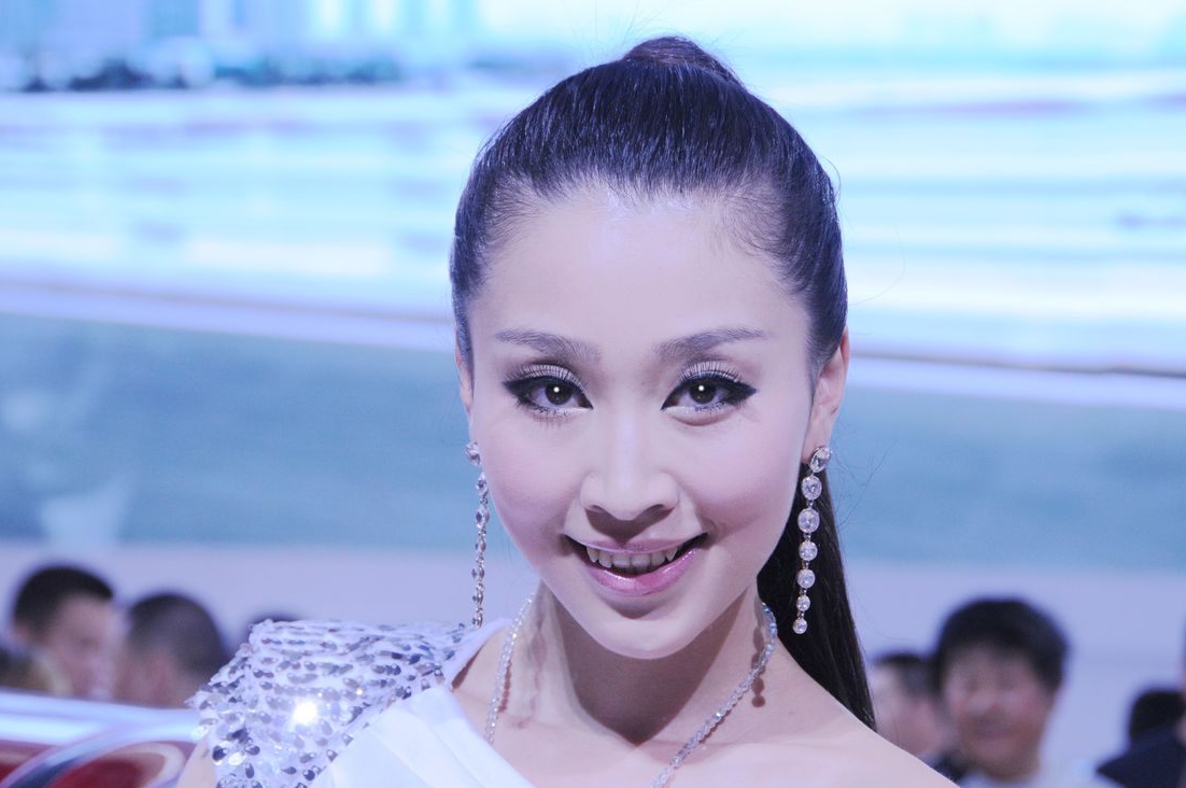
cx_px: 633
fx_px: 4837
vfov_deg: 9.3
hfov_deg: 14.0
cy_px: 369
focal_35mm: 147
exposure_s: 1/200
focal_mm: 90
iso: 640
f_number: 7.1
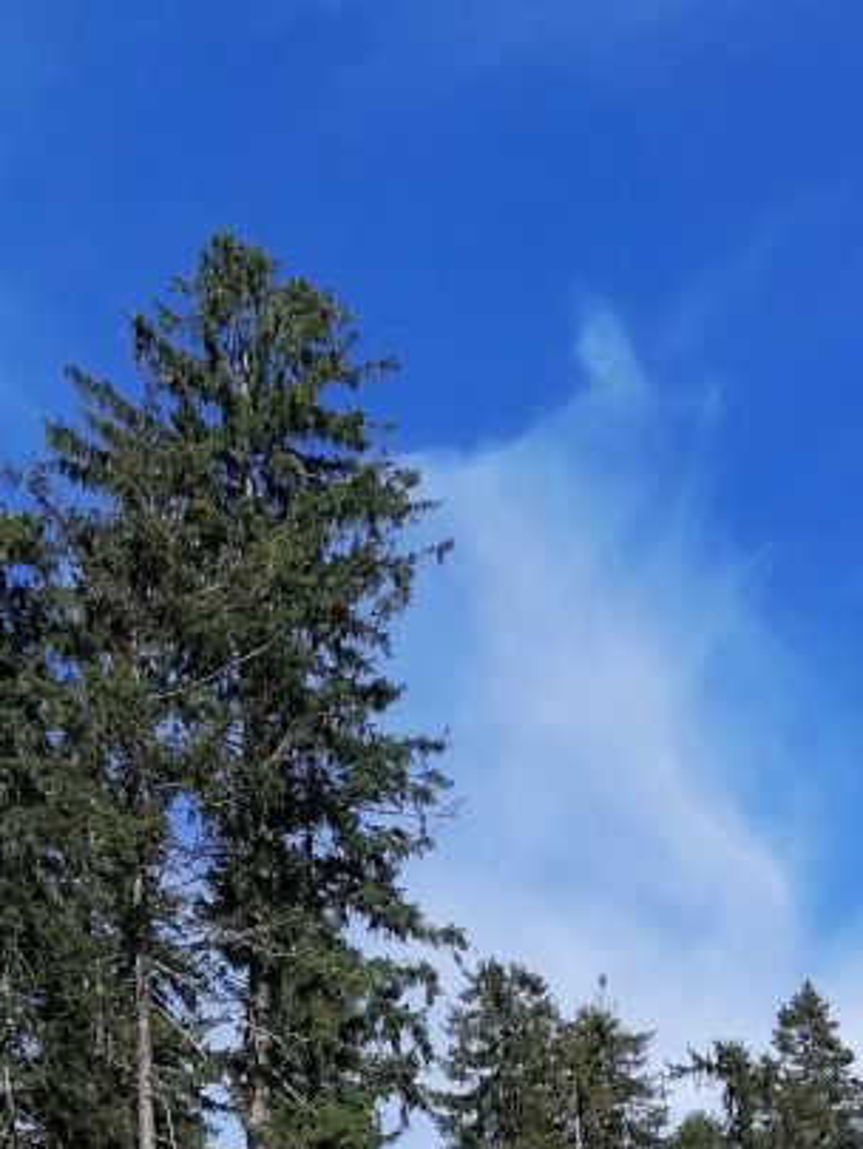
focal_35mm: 80
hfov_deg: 18.4
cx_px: 551
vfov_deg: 21.1
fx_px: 2658
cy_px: 1654
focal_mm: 4.75
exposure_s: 1/1227
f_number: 1.8
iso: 50
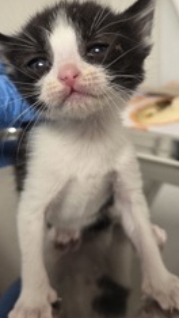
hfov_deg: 26.5
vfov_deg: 45.2
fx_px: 379
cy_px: 126
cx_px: 104
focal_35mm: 45
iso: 250
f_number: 1.8
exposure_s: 1/50
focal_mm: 5.4
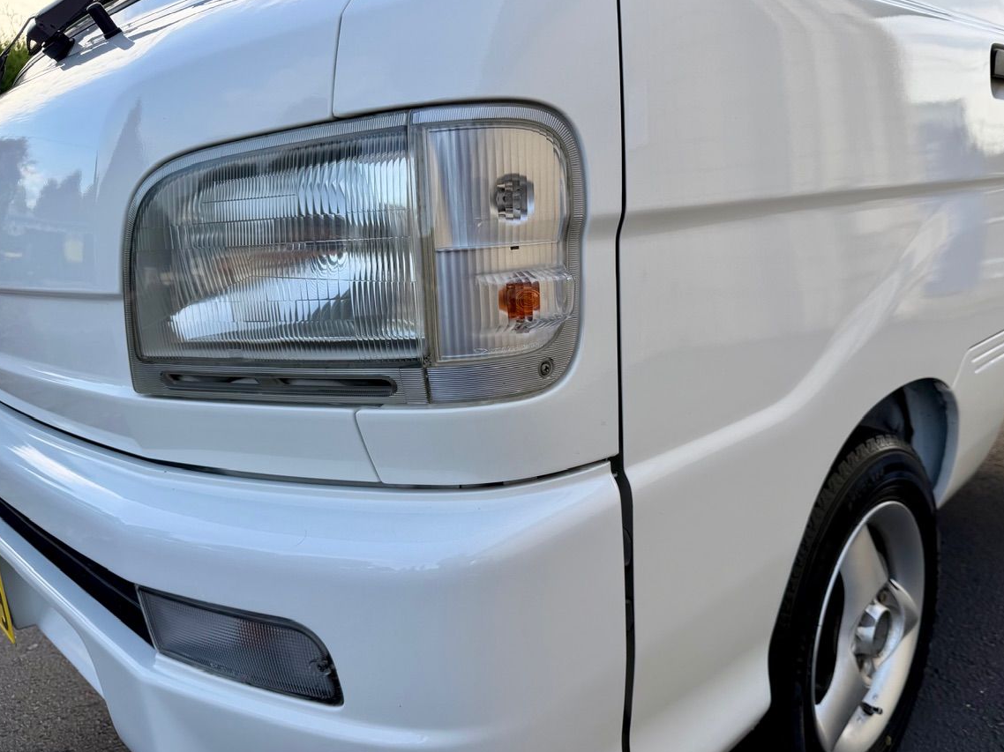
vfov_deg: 51.3
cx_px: 551
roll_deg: +2.9
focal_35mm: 27
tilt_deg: -14.7
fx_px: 783
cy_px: 390
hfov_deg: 65.2
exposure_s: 1/909
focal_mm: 6.76
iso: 80
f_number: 1.78
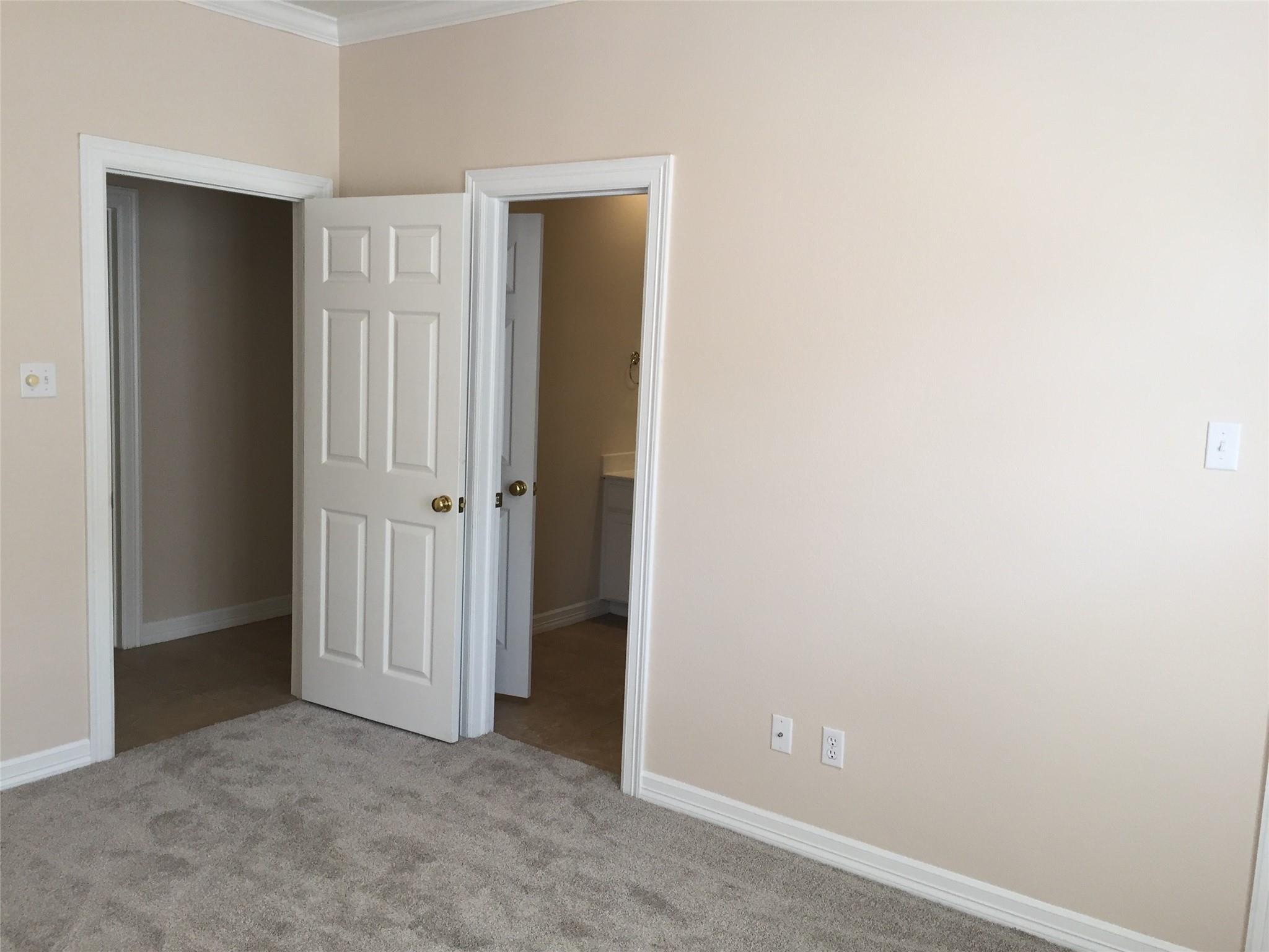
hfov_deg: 61.7
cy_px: 476
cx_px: 634
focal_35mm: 29
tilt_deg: -4.8
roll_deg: -3.3
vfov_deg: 48.2
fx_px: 1063
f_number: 2.2
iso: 32
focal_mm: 4.15
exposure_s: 1/30
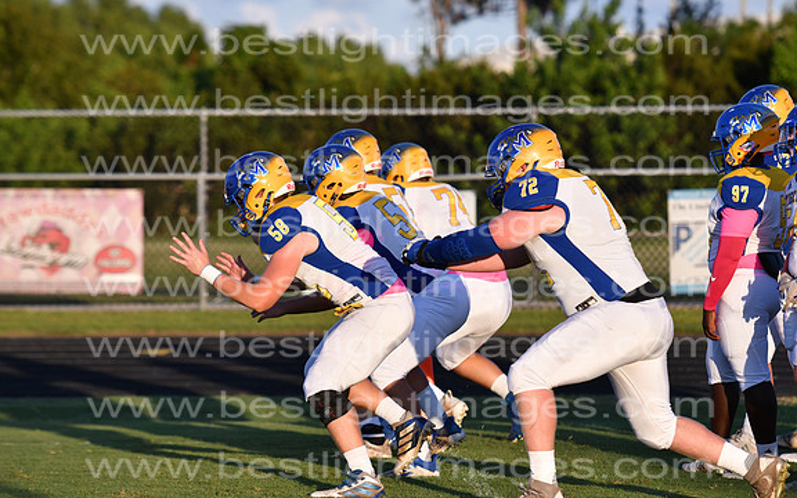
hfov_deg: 8.8
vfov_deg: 5.5
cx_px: 400
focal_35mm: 239
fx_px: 5181
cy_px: 257
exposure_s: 1/4000
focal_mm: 155
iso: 400
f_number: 4
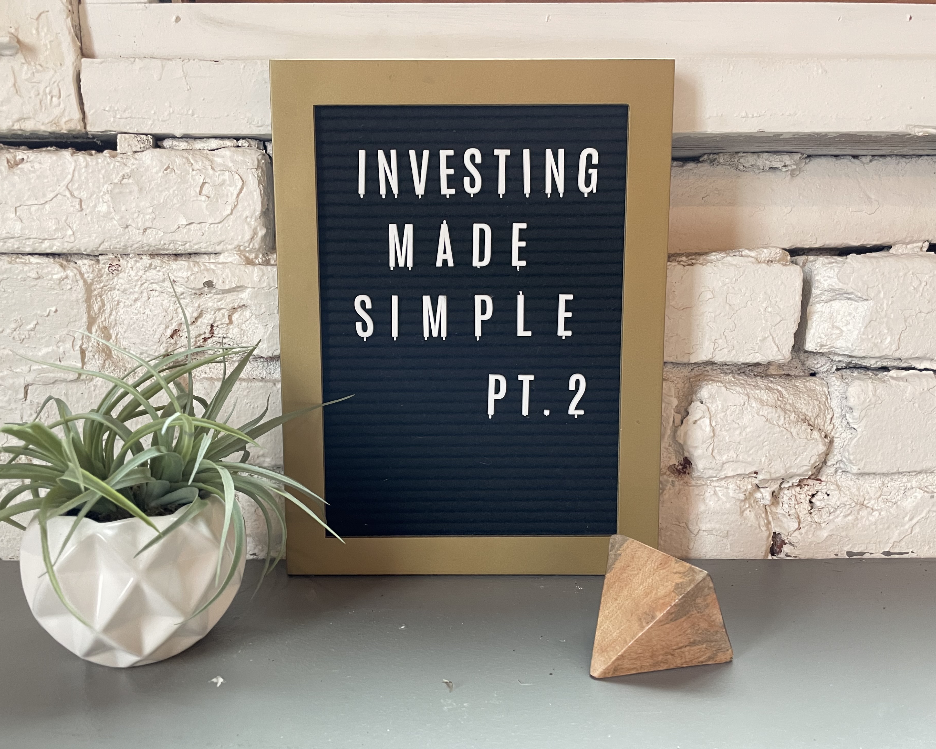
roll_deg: +0.6
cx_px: 456
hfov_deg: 62.2
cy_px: 381
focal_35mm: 28
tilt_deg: -11.8
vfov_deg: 51.5
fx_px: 776
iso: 500
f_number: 1.6
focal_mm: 4.2
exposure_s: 1/30
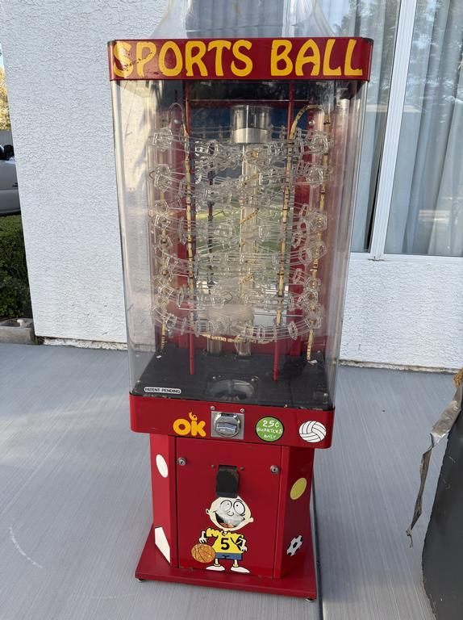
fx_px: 429
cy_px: 310
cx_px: 232
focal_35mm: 24
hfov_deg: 56.7
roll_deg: -1.3
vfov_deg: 71.7
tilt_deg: -17.8
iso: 80
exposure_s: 1/671
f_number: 1.78
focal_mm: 6.76
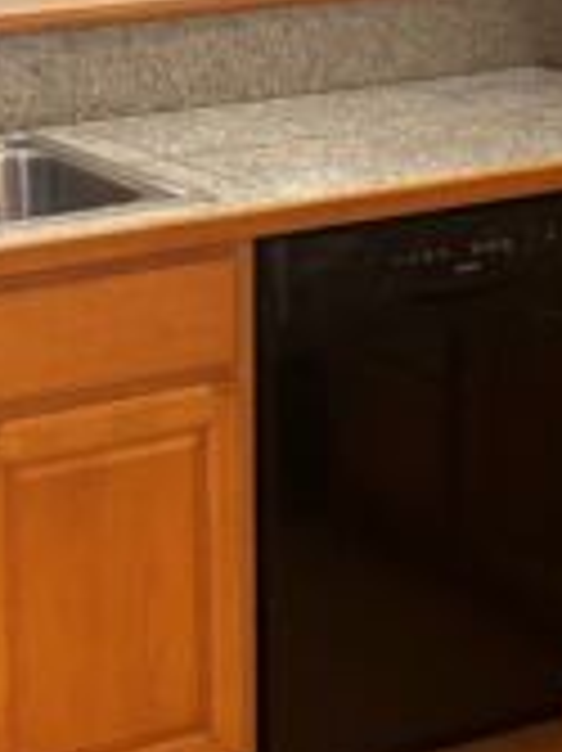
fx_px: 1799
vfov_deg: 23.3
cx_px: -67
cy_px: 178
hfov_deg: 17.1
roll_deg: +3.1
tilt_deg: -11.1
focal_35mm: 83
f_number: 1.6
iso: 250
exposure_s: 1/60
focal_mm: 5.96
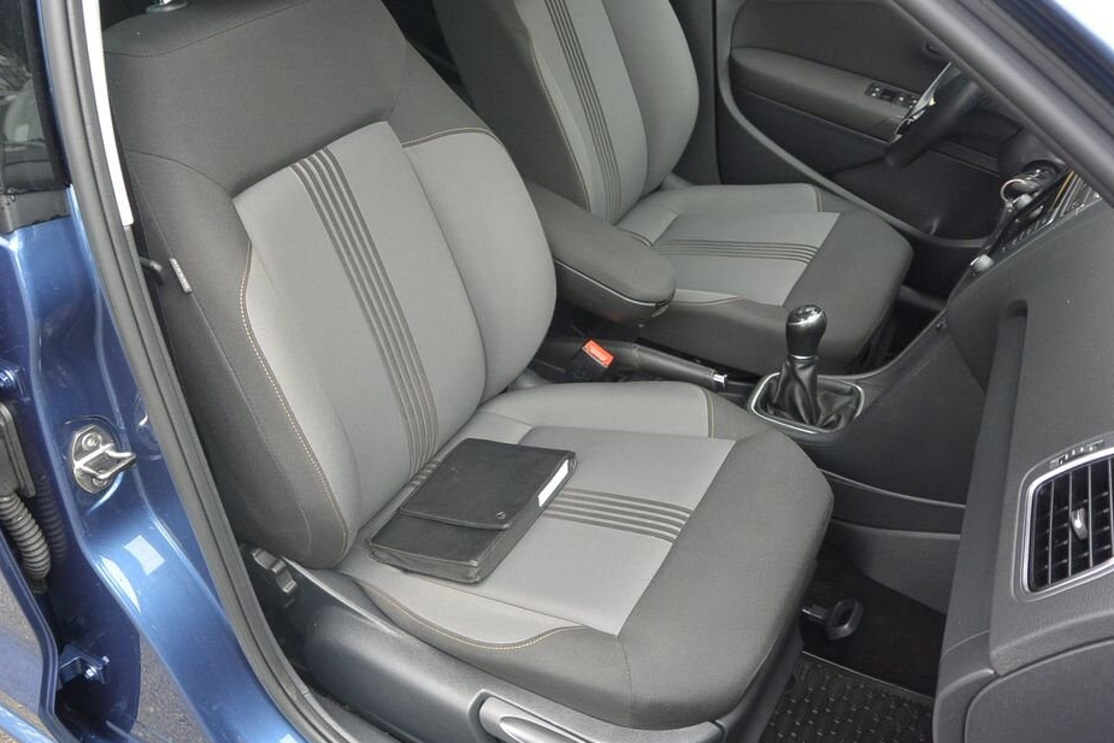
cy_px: 392
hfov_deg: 60.2
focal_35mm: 31
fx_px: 959
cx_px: 515
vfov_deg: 42.3
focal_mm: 10.7
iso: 200
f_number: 3.5
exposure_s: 1/250
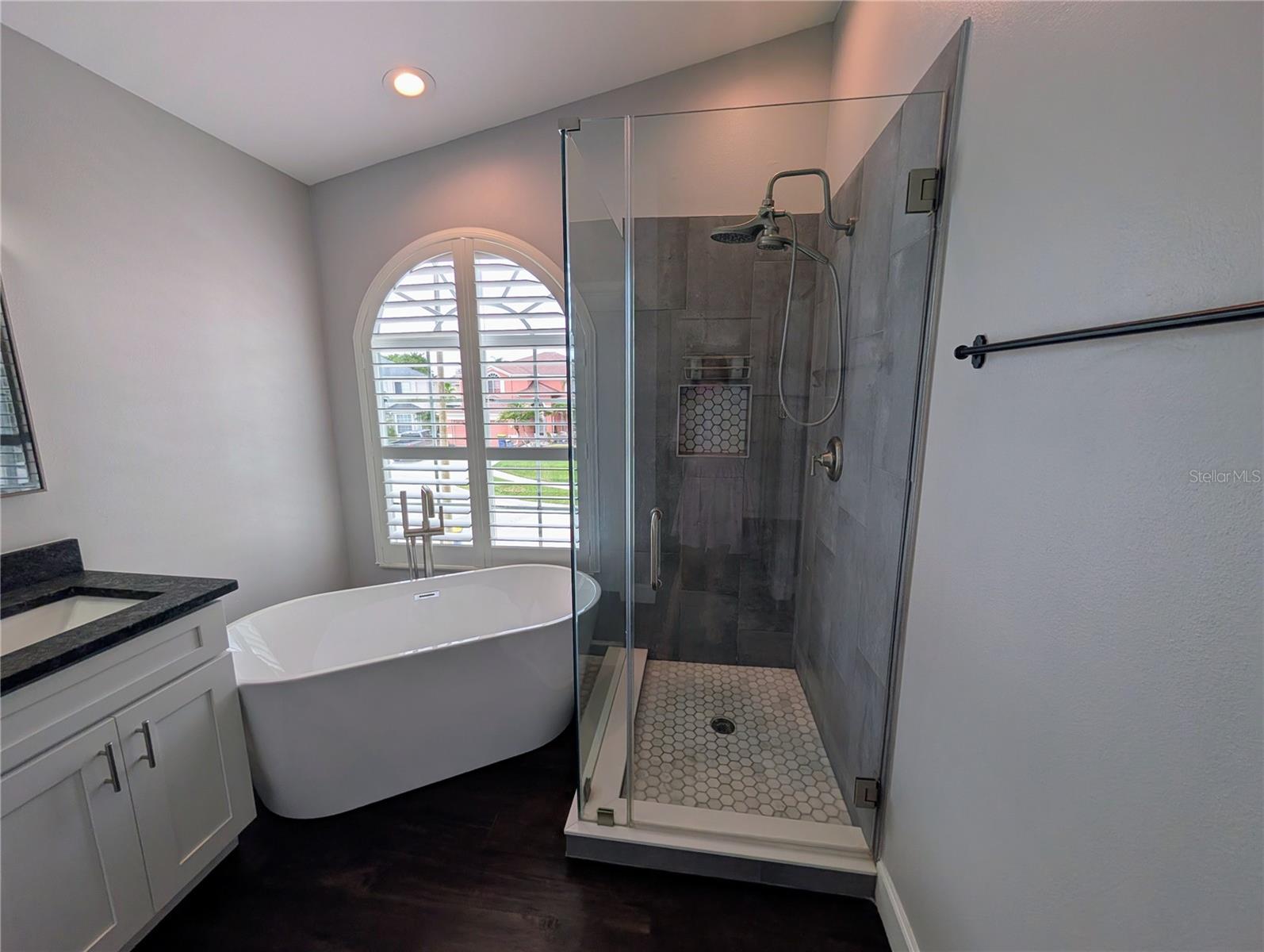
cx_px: 632
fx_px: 439
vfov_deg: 94.6
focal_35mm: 12
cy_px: 476
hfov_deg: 110.5
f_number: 1.7
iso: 67
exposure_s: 1/665
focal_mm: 2.02
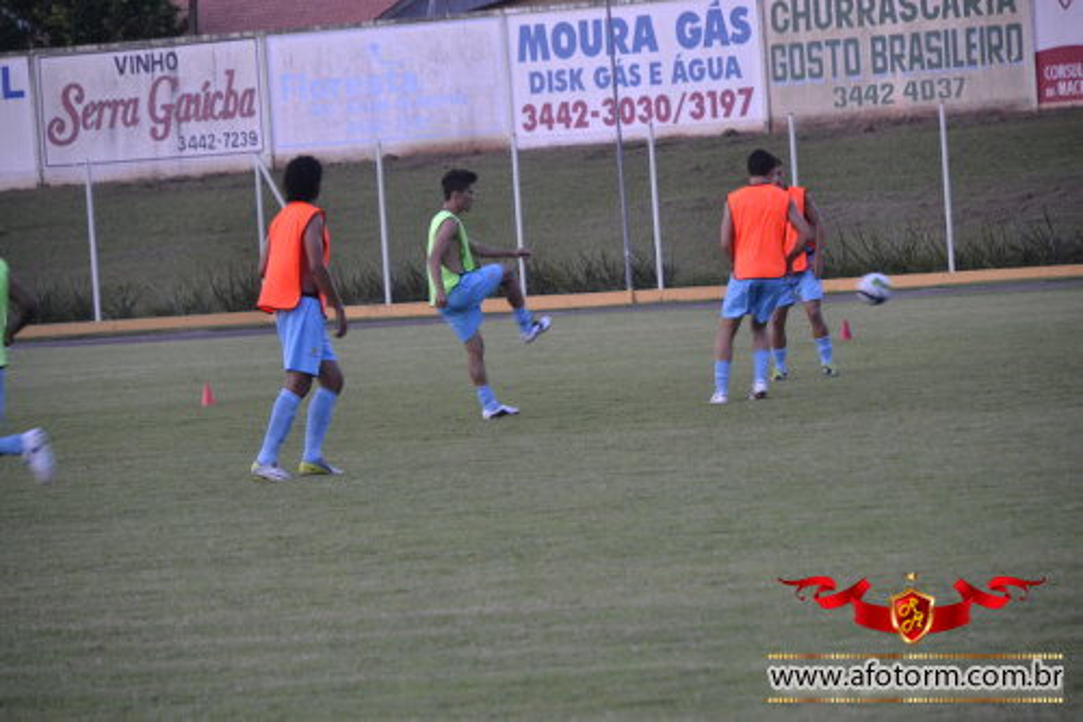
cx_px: 542
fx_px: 6090
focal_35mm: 202
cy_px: 361
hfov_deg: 10.2
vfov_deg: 6.8
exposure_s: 1/125
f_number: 5.6
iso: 2200
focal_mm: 135
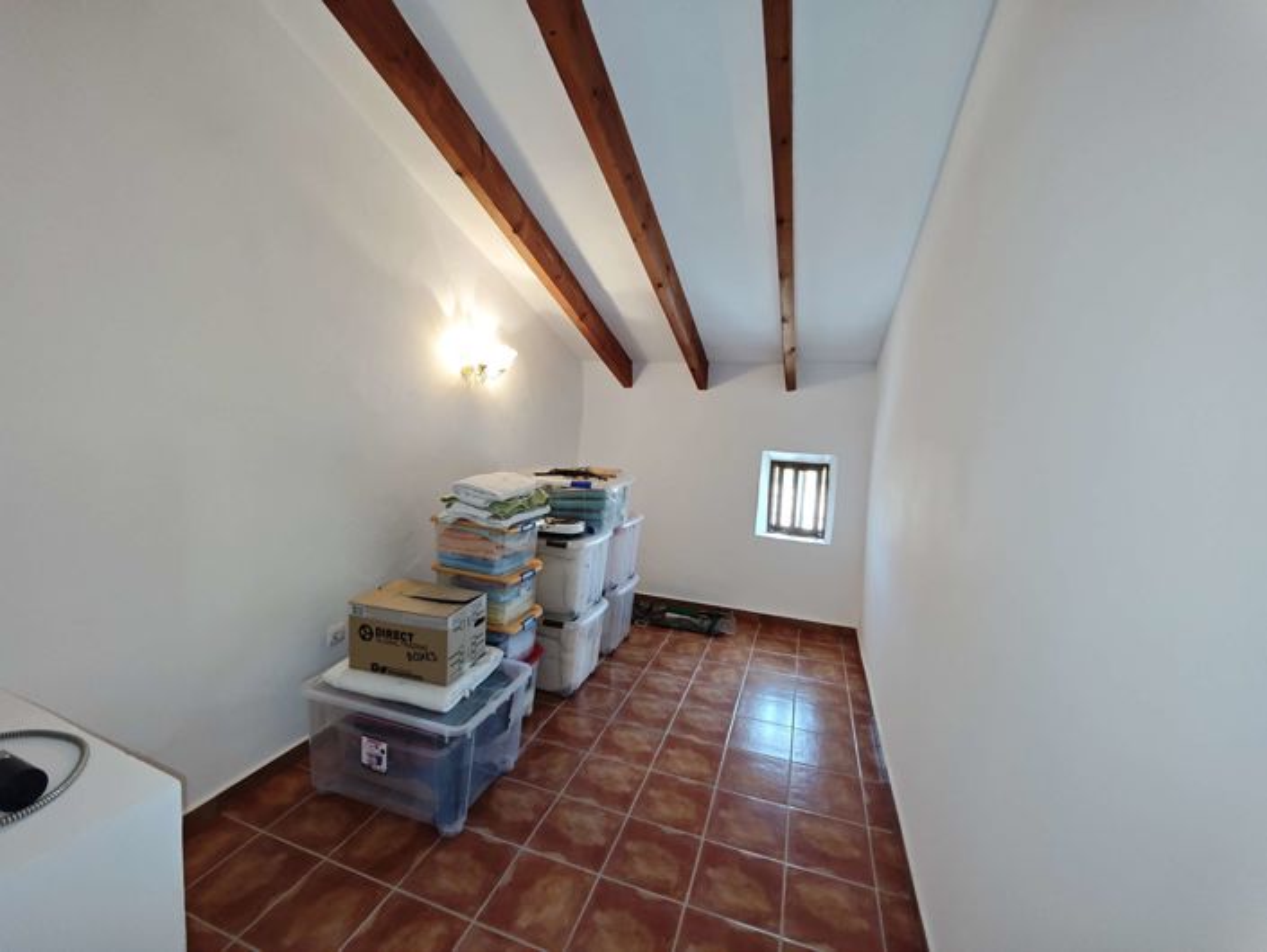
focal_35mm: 14
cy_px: 476
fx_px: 513
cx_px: 634
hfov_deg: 102.0
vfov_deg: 85.8
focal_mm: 2.16
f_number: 2.2
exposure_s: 1/33.3
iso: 640
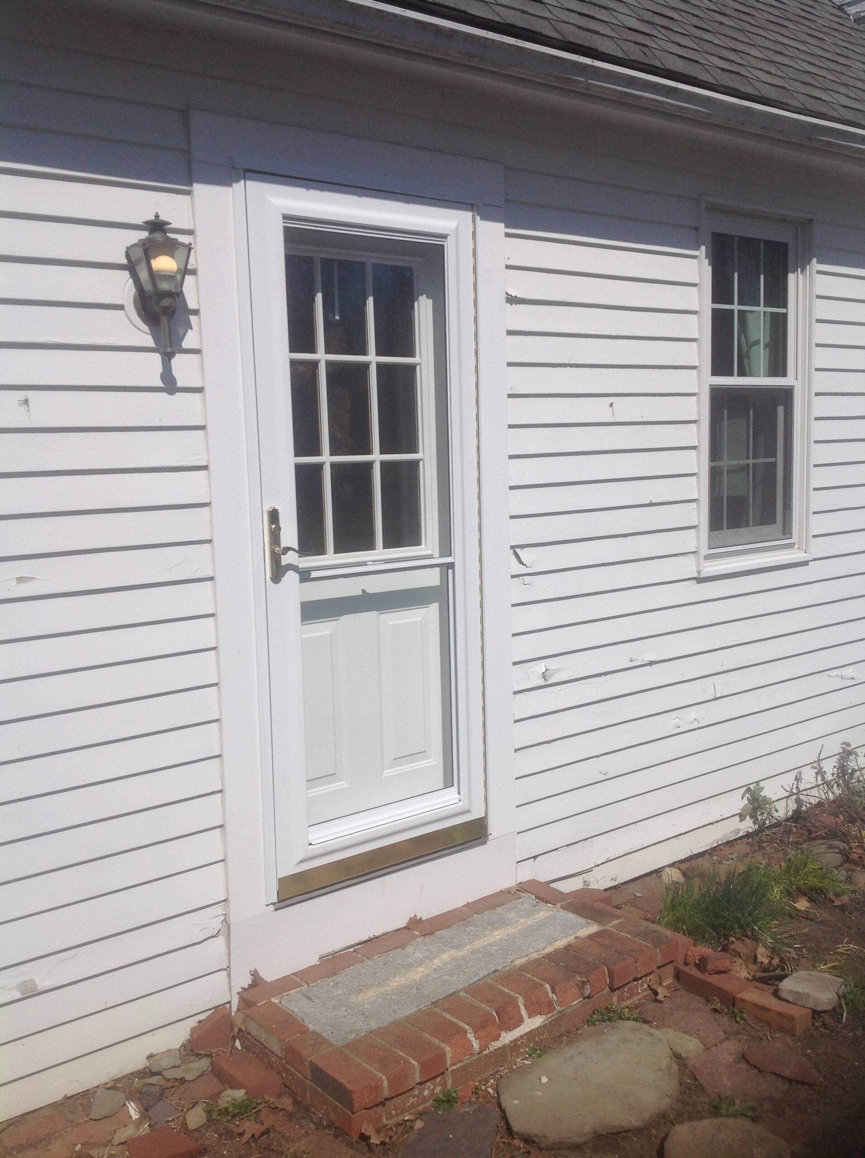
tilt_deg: -8.8
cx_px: 432
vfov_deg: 52.7
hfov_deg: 40.6
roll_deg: +1.1
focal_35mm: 35
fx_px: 1169
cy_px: 579
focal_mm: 4.28
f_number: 2.4
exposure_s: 1/6061
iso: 50
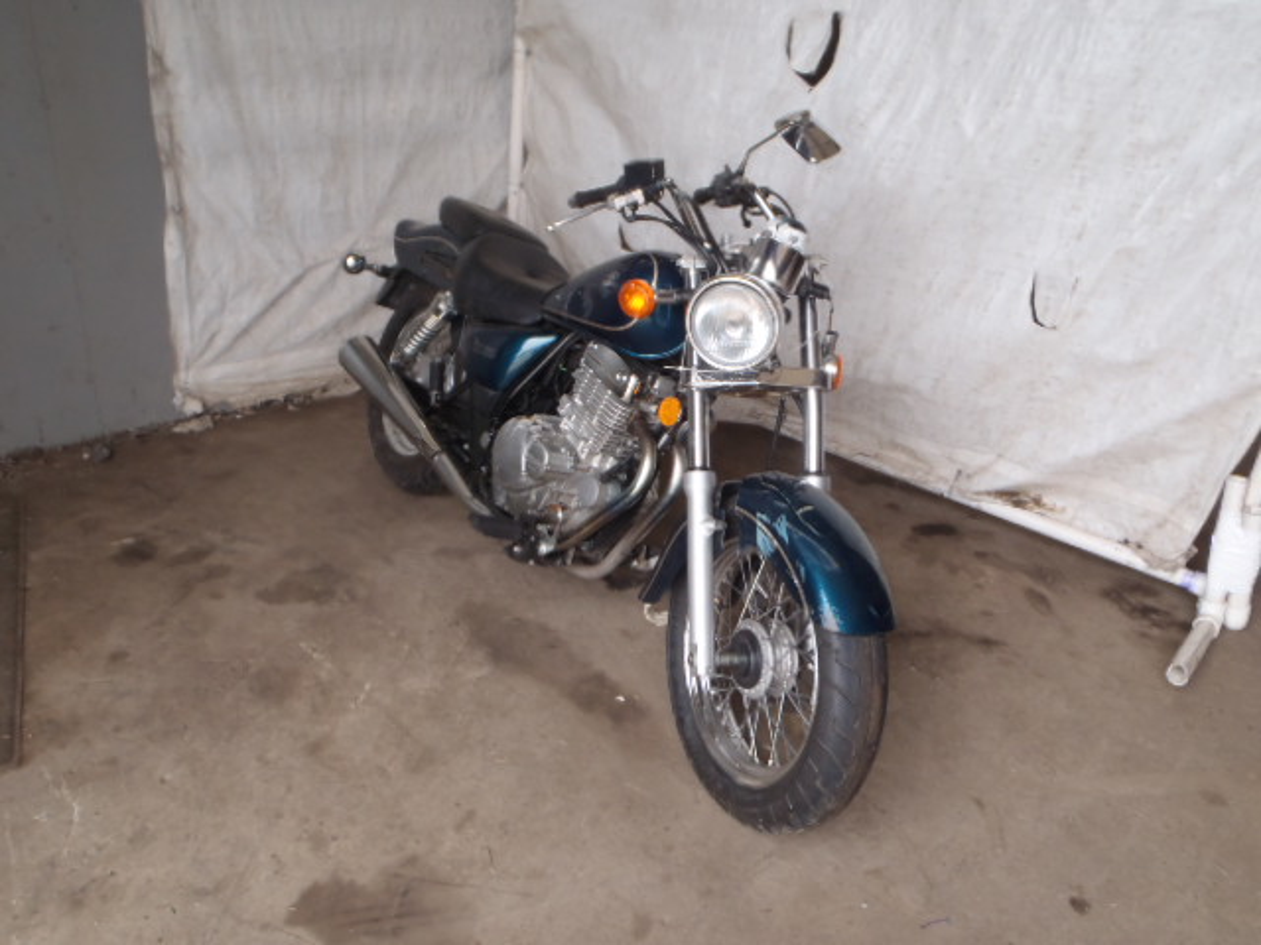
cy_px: 472
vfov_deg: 49.7
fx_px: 1020
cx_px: 630
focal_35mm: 28
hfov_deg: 63.4
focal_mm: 5
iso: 100
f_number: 3.5
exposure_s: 1/60
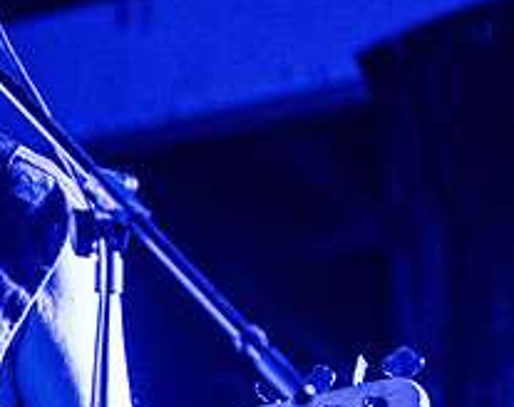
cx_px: -211
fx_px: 10851
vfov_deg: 2.1
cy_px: 454
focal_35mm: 716
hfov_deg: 2.7
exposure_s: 1/200
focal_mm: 200
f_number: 2.8
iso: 3200
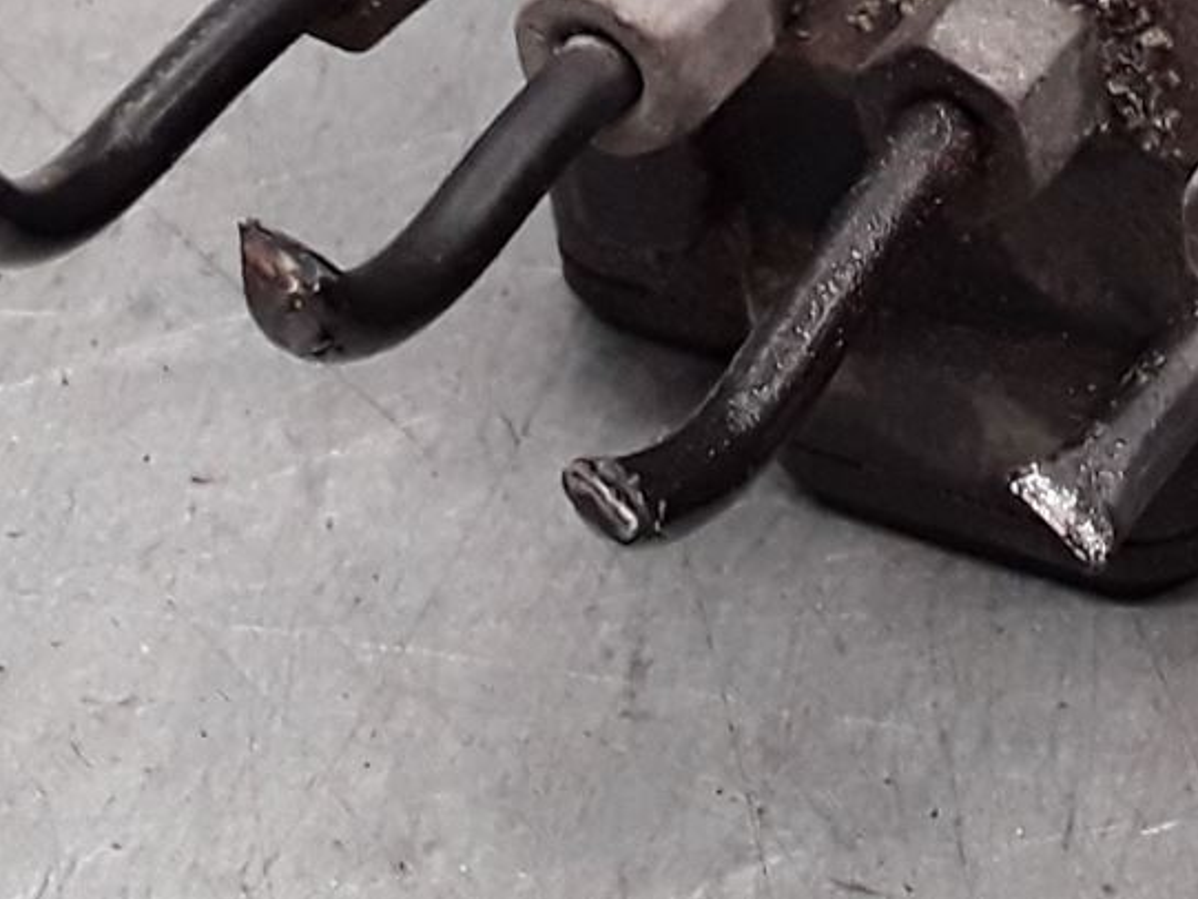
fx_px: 3669
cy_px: -290
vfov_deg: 13.4
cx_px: 1309
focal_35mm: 106
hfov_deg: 17.9
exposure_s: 1/100
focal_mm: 2.91
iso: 100
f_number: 1.9
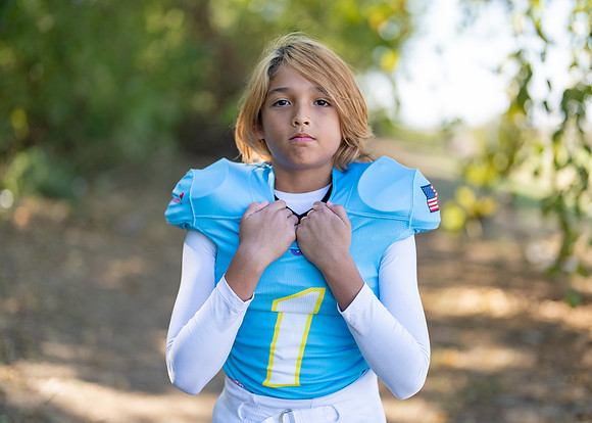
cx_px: 314
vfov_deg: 24.7
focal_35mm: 57
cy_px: 210
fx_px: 964
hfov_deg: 34.1
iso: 100
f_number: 1.2
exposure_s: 1/1600
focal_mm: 50
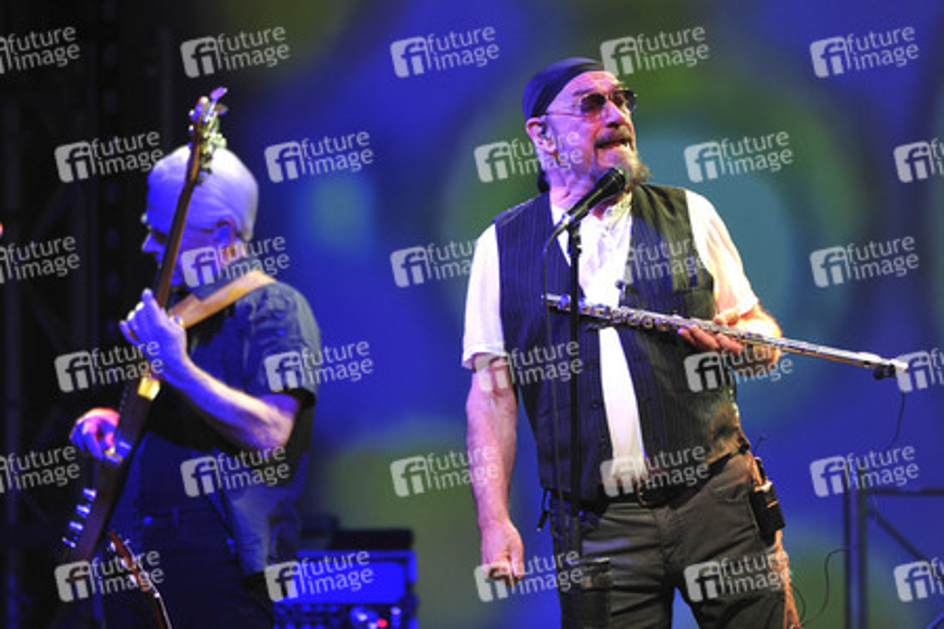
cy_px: 314
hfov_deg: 4.1
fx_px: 13110
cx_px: 472
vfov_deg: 2.7
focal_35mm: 500
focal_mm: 500
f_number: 4
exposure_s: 1/200
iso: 1600
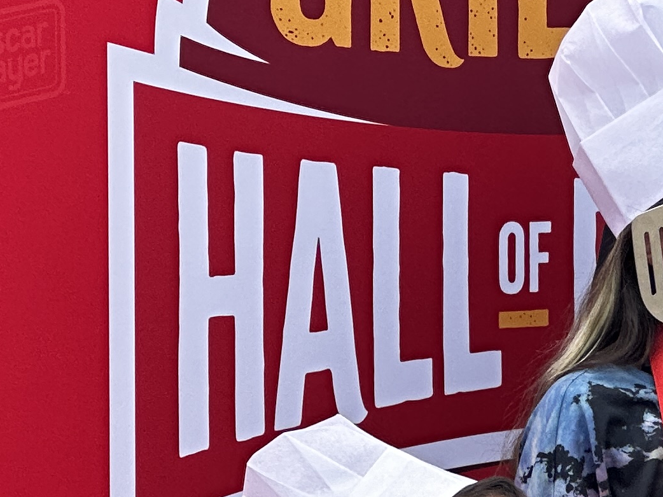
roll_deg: -1.7
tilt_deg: -2.9
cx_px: 912
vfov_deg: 5.0
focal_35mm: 298
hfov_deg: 6.6
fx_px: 5706
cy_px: 467
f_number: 2.8
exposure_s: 1/331
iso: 32
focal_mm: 9
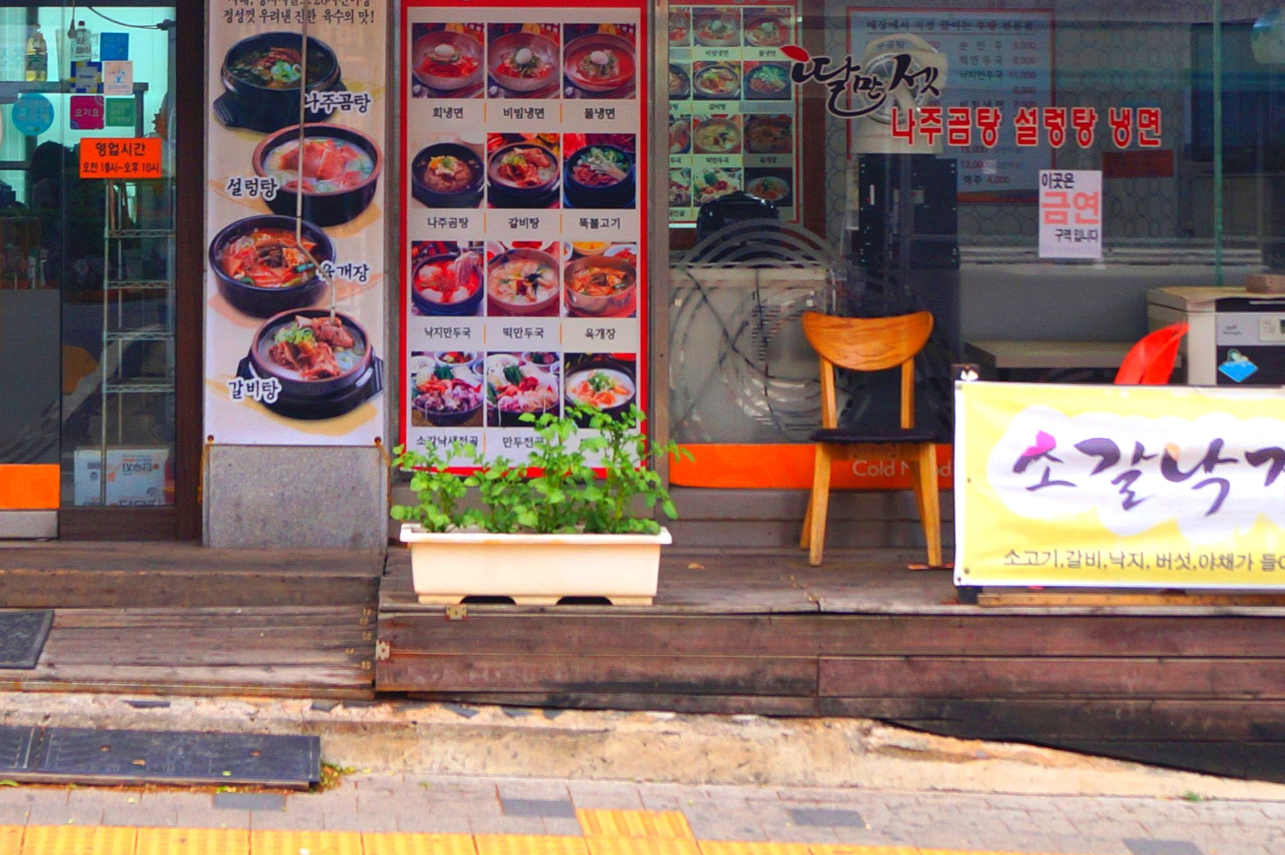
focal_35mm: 99
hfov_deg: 20.5
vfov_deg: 13.7
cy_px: 49
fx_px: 3532
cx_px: 351
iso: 100
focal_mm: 24
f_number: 5.6
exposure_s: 1/100
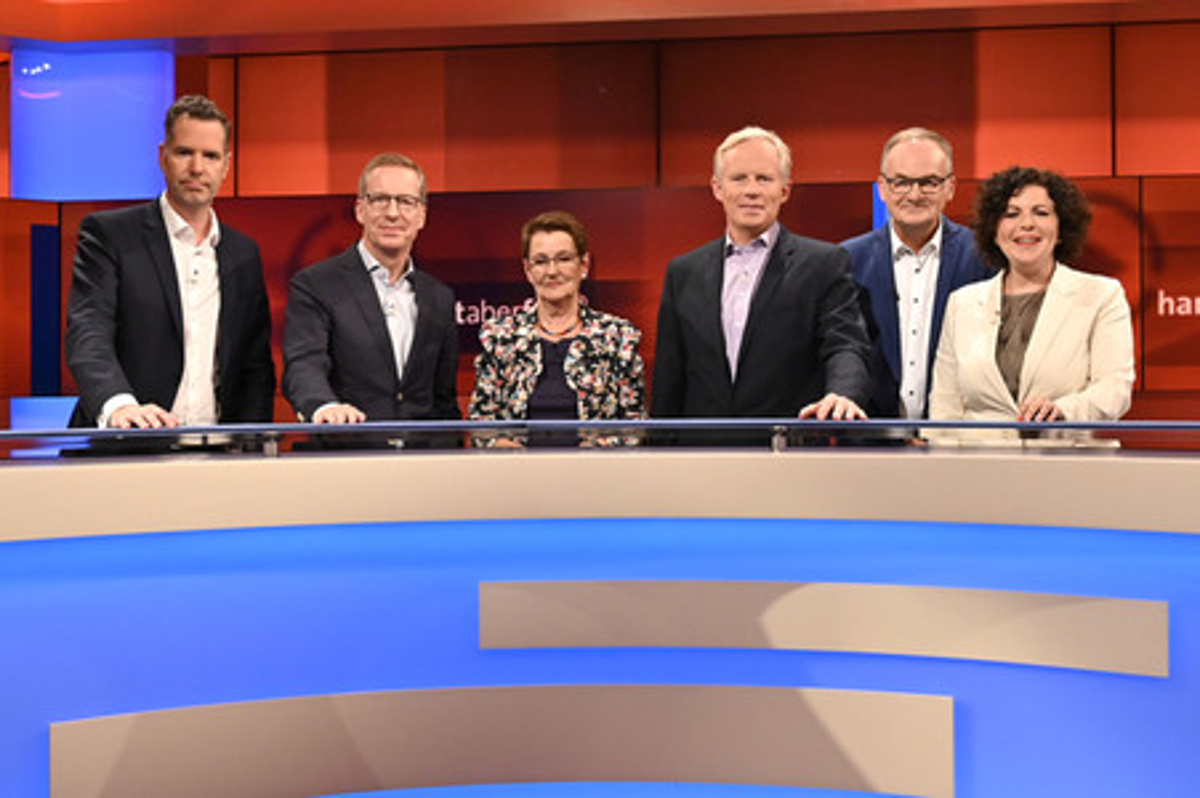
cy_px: 399
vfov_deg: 53.1
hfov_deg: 73.8
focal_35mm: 24
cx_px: 600
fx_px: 799
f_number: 4
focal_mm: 24
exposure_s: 1/250
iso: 3200
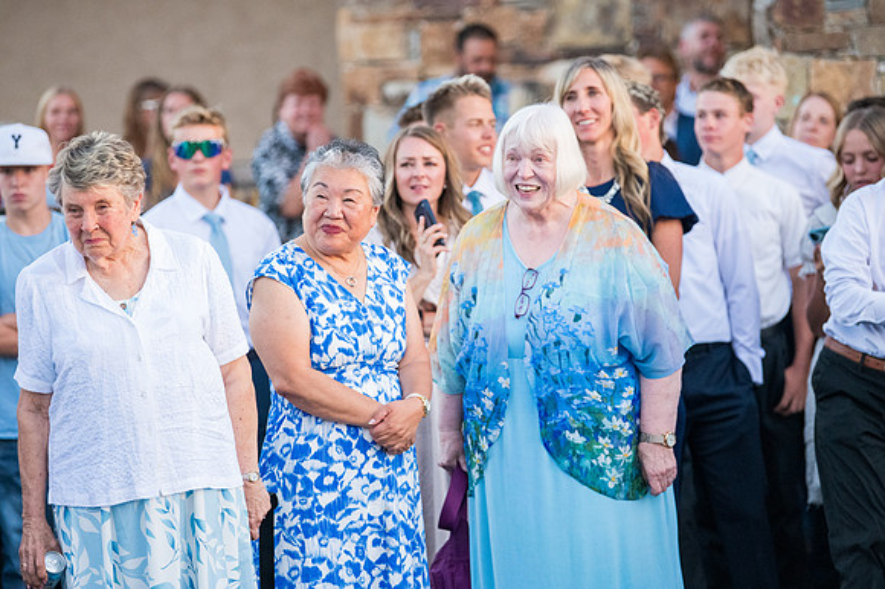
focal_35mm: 187
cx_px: 452
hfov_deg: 11.0
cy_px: 295
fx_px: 4600
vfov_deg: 7.3
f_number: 2.8
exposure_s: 1/1600
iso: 4000
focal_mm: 150
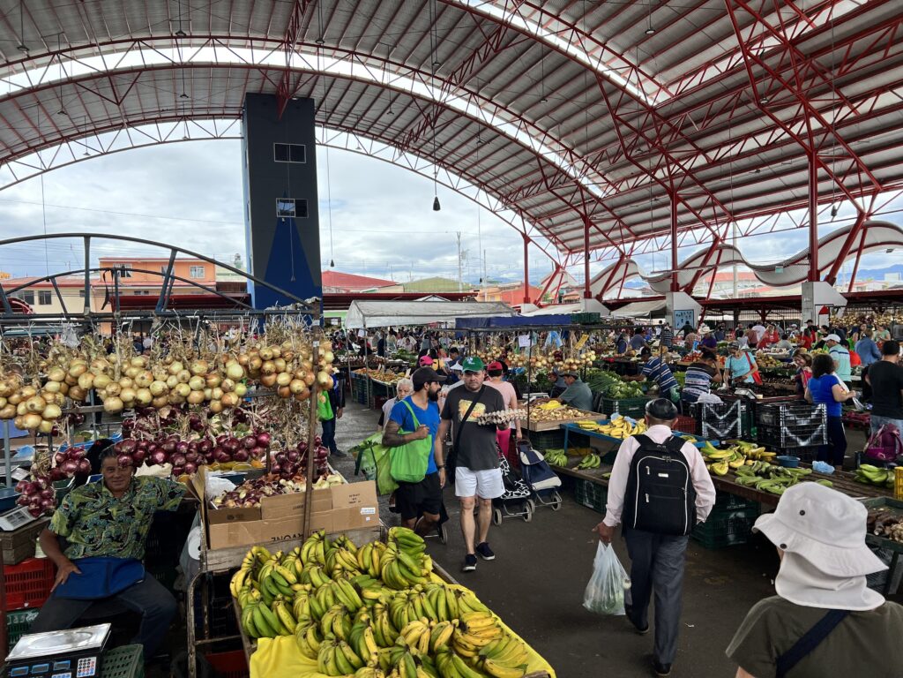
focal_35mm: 26
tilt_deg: -0.5
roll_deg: +0.7
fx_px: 678
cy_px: 339
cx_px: 452
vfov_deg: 53.1
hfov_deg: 67.3
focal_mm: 5.7
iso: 50
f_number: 1.5
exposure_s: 1/1209
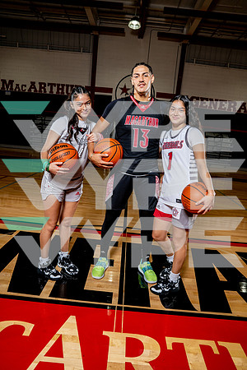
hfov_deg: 53.1
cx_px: 124
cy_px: 185
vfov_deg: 73.7
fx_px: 247
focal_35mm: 24
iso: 320
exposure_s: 1/250
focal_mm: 24
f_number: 8
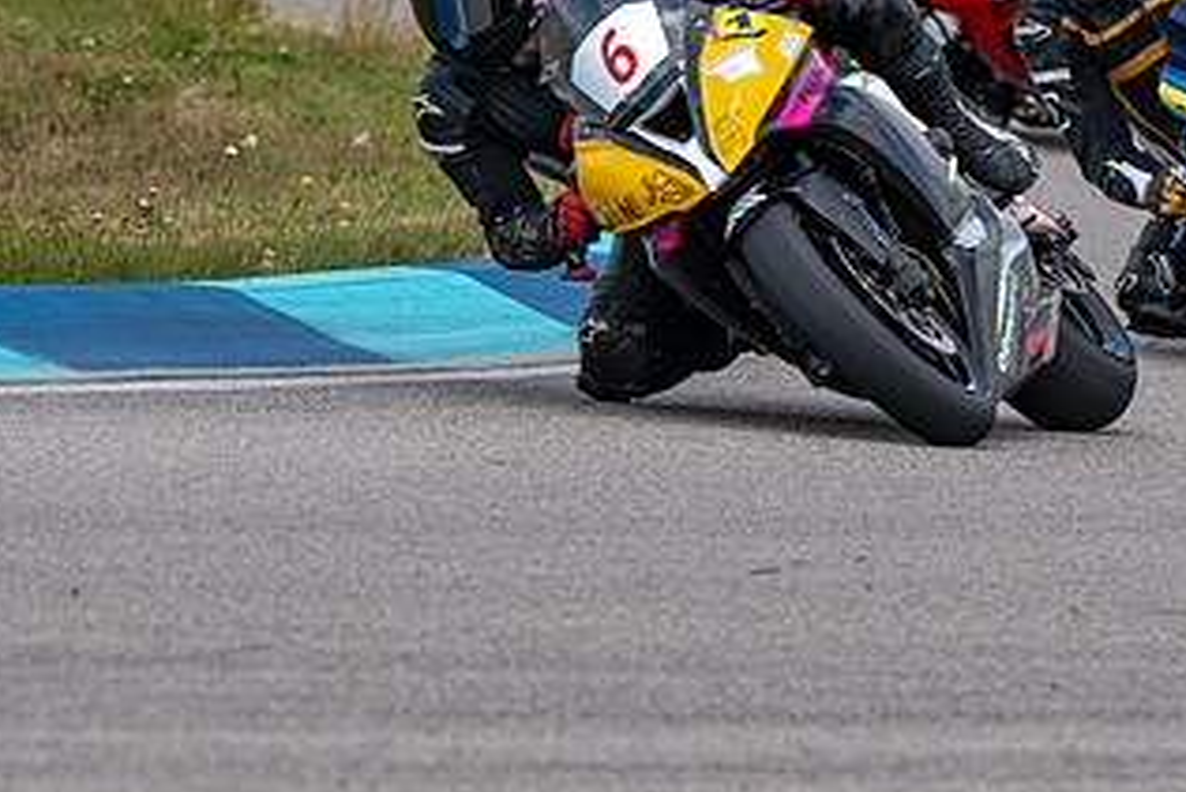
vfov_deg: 1.8
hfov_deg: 2.7
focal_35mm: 770
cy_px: 336
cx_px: 731
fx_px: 25378
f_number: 9
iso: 360
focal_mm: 370
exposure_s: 1/800
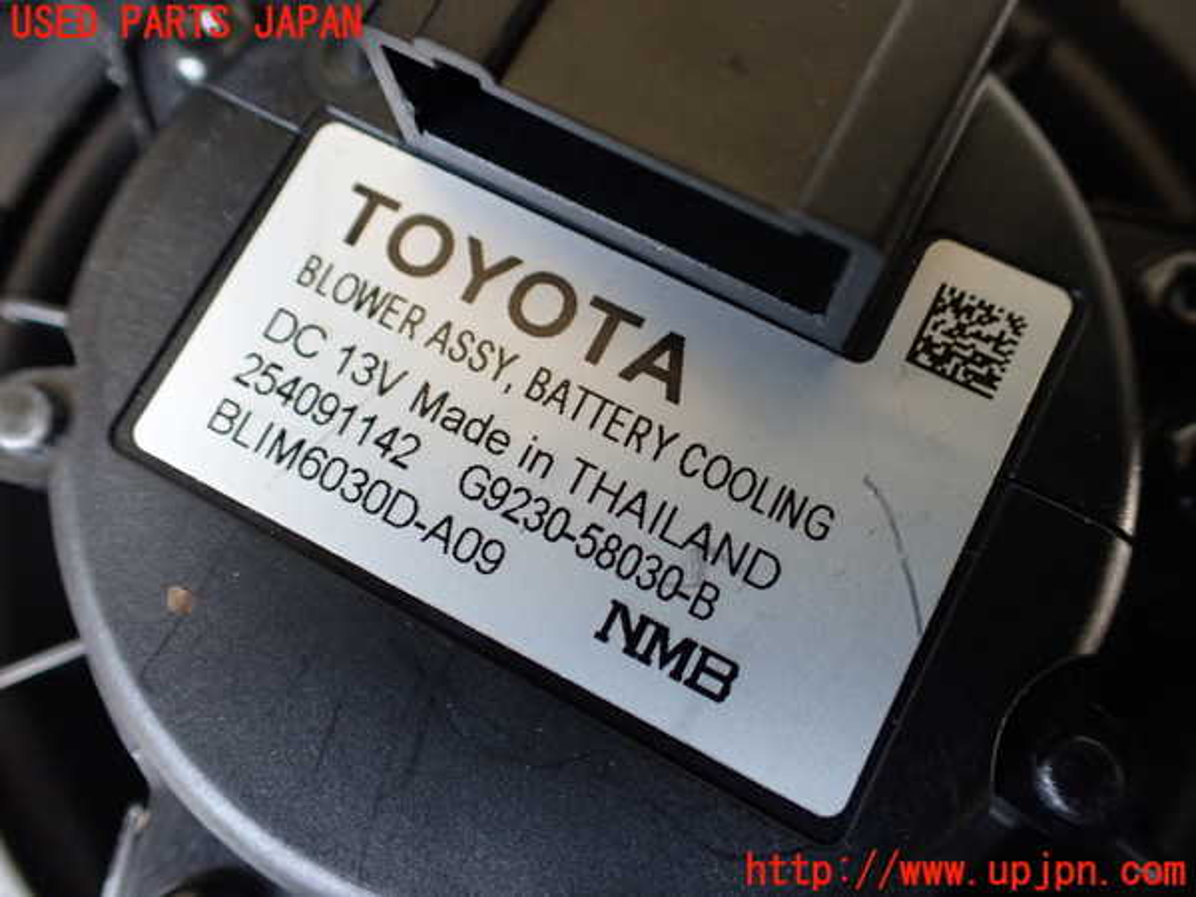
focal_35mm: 30
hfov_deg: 60.0
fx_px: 1037
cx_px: 598
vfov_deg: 46.8
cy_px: 448
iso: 320
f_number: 2.3
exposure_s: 1/125
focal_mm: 5.4
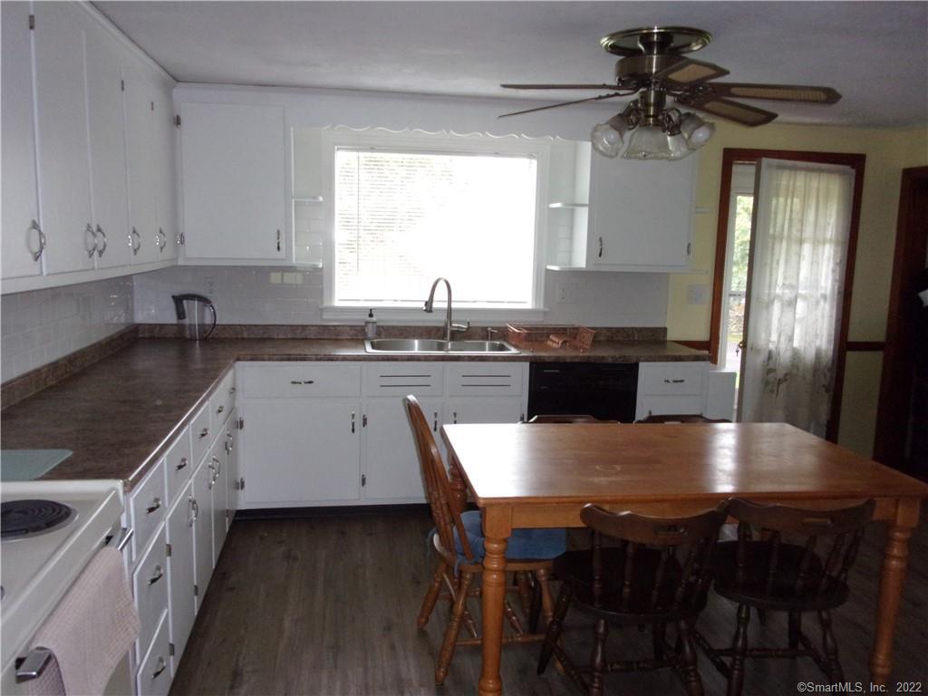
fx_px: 751
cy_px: 348
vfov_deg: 49.7
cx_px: 464
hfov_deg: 63.4
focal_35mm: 28
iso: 320
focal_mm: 5.1
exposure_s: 1/34
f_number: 3.9
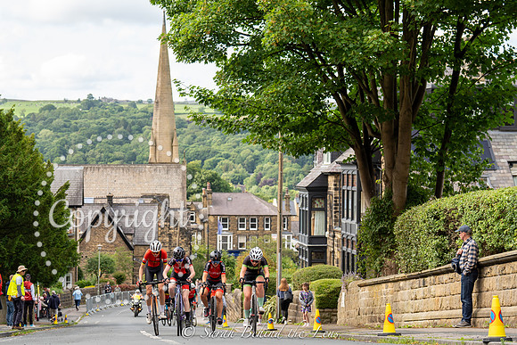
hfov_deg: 22.4
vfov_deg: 15.1
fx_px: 1300
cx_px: 183
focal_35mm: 90
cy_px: 204
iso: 400
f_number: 4
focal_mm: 70
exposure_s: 1/640
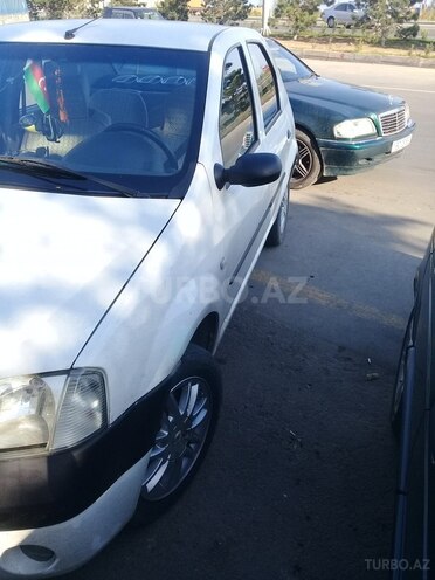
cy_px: 290
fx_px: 519
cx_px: 218
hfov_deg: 45.4
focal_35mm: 31
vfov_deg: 58.4
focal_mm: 3.3
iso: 50
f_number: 2.2
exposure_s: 1/396
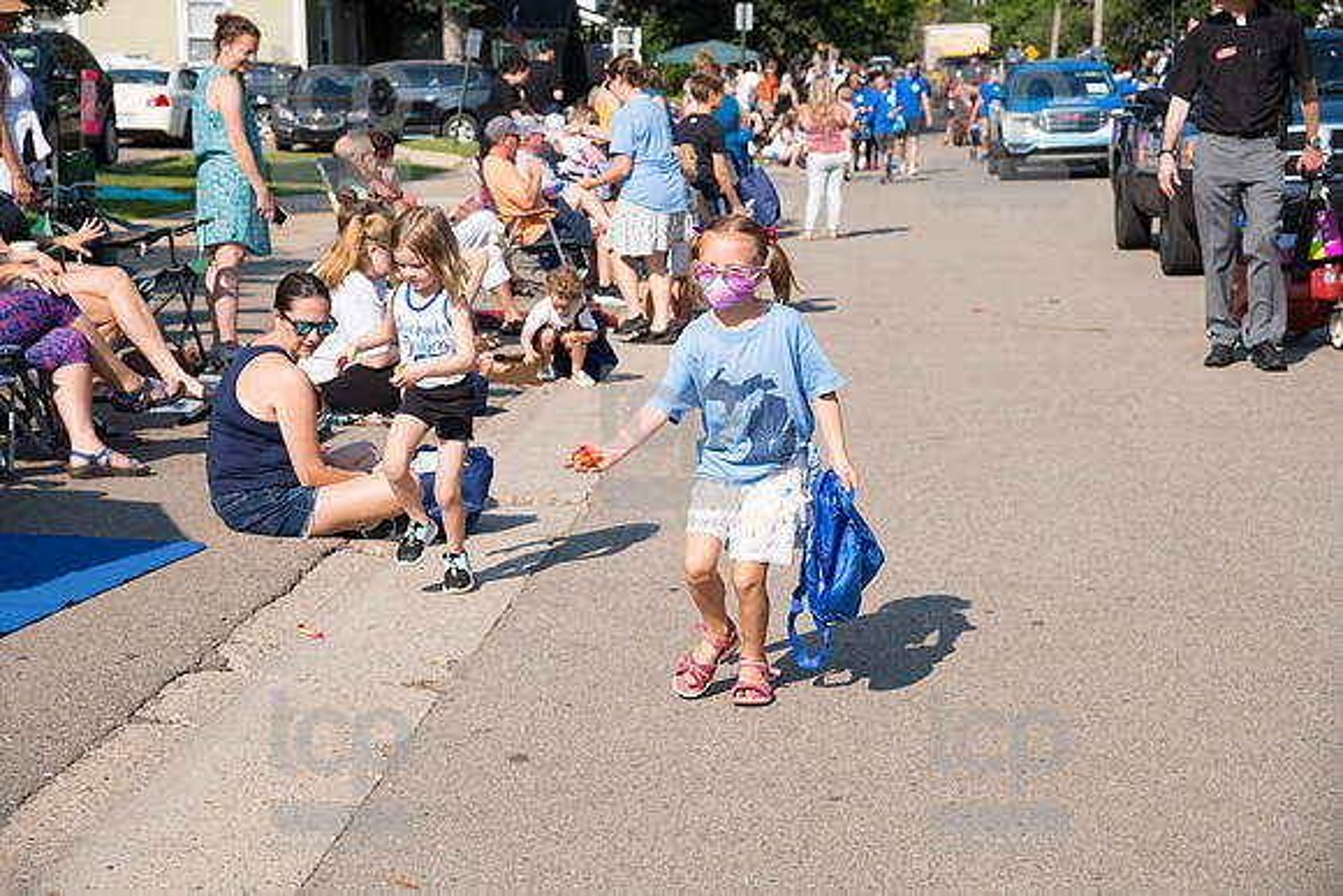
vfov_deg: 18.2
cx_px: 672
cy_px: 448
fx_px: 2798
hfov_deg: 27.0
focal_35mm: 75
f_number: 6.3
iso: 320
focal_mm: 75
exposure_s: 1/800
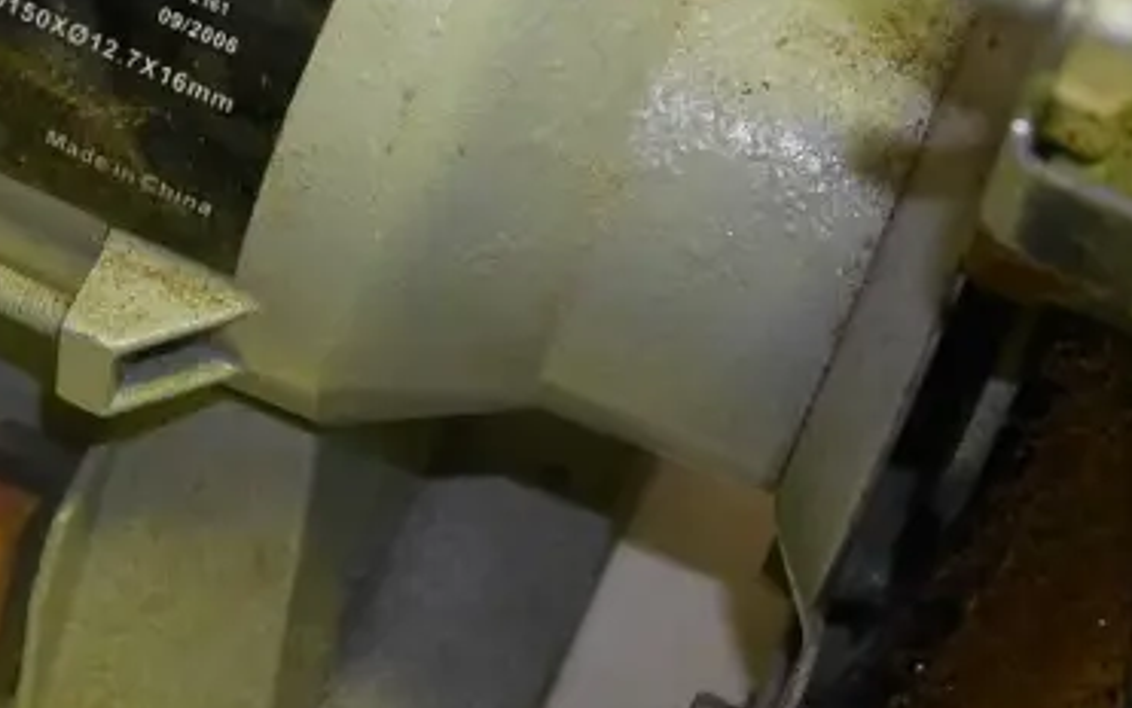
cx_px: 272
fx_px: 3795
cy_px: -160
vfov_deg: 10.5
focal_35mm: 123
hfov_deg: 16.9
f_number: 4.7
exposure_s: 1/160
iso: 3200
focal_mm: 21
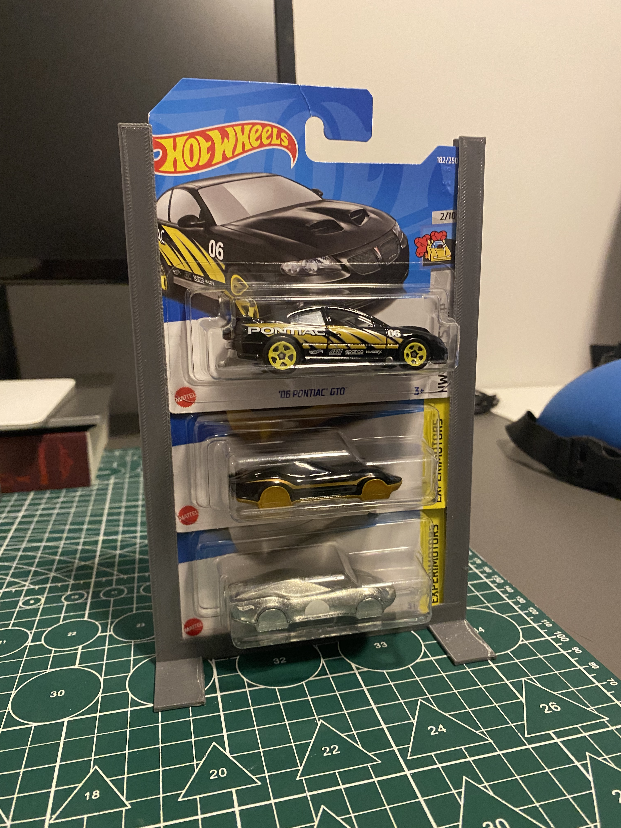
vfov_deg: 67.3
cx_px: 310
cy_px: 414
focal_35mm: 26
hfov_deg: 53.1
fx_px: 622
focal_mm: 4.25
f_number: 1.8
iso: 500
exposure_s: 1/49
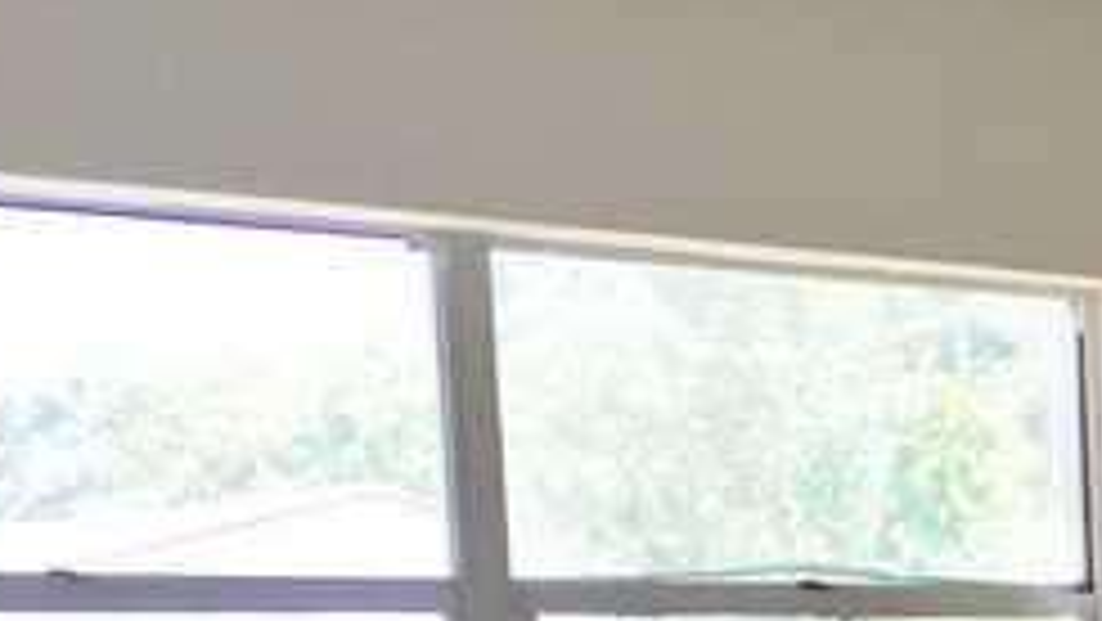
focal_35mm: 103
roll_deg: +0.4
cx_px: 1660
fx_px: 3011
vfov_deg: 11.1
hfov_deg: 18.4
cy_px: 1044
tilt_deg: -4.8
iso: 32
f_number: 2.2
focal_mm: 4.15
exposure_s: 1/135
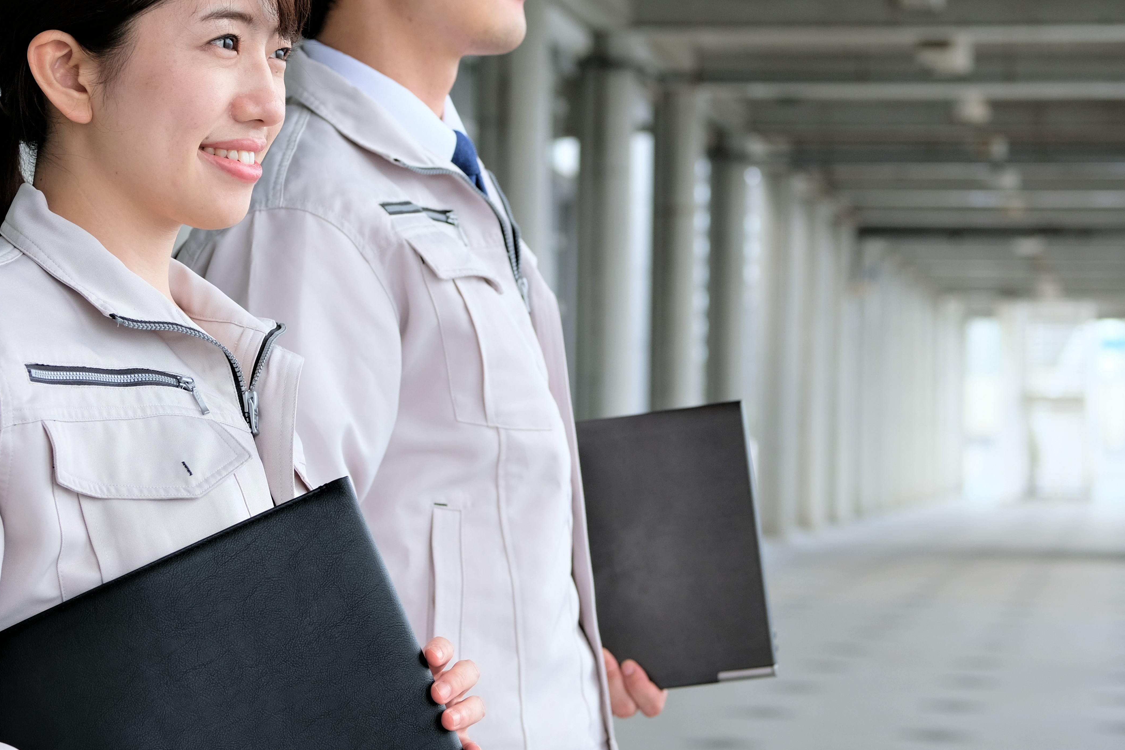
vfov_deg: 12.8
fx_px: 3343
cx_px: 557
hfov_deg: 19.1
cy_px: 227
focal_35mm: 107
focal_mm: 50
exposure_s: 1/200
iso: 400
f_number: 4
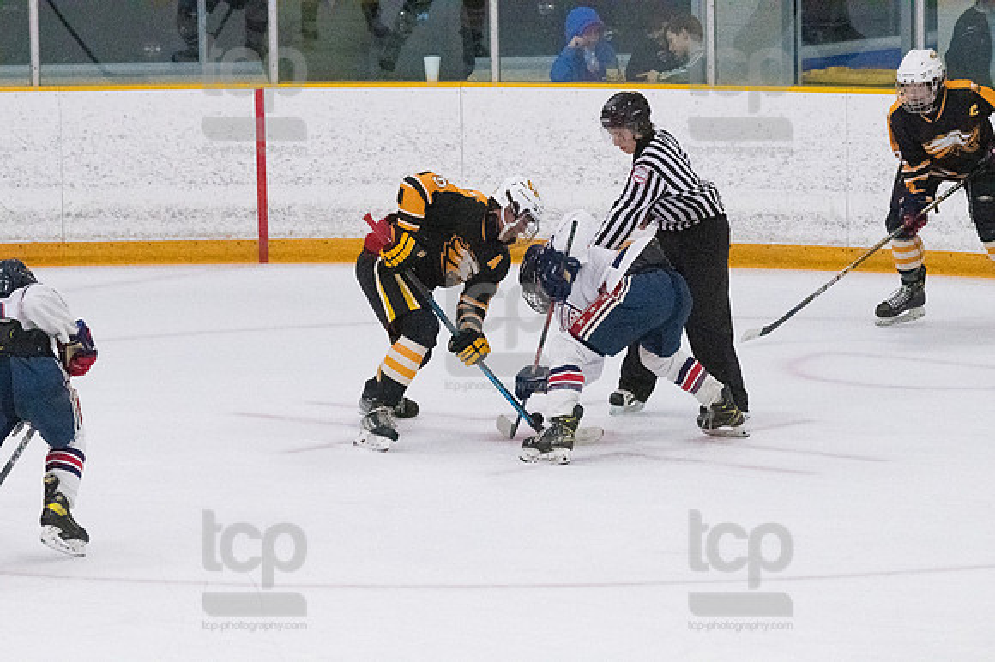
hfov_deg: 6.9
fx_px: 8287
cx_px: 498
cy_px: 331
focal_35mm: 300
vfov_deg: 4.6
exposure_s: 1/1600
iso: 8000
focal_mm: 200
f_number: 5
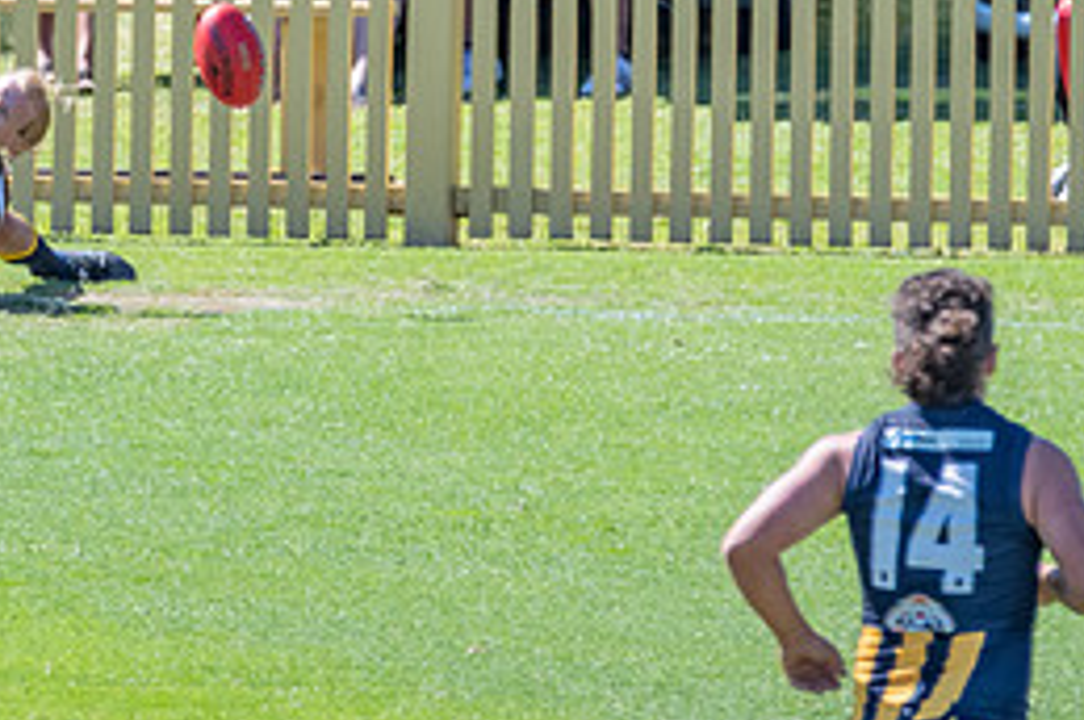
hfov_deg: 1.1
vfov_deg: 0.8
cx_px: -121
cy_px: 126
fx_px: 54071
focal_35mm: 1798
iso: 800
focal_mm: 500
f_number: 14
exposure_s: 1/640
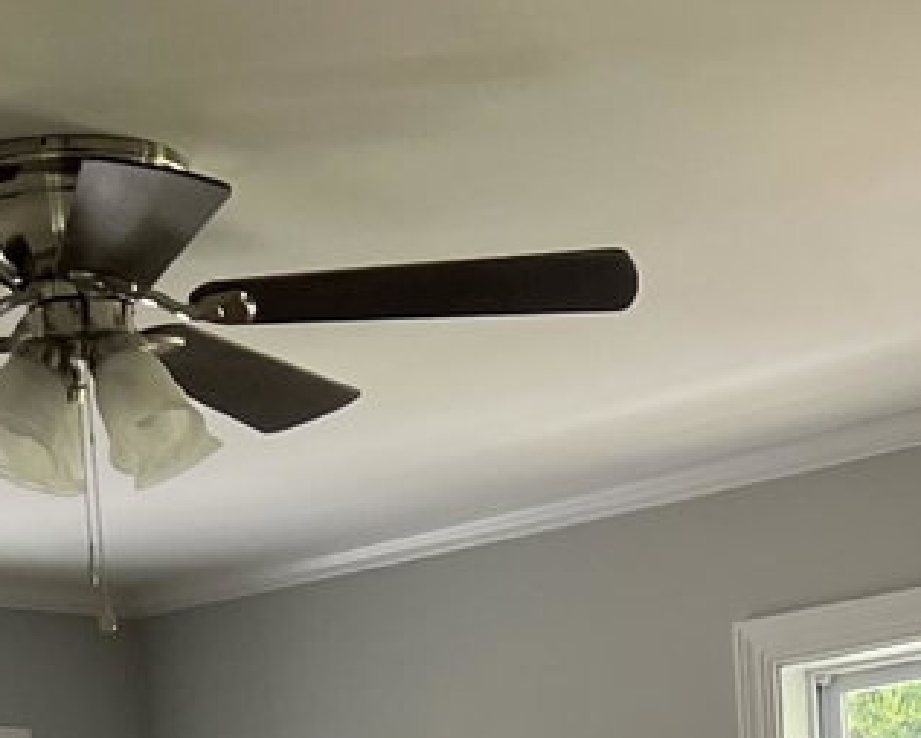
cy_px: 1479
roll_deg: +3.3
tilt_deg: -6.9
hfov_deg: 15.0
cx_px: 590
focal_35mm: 128
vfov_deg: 11.0
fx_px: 3491
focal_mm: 5.7
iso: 80
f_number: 1.5
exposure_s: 1/120
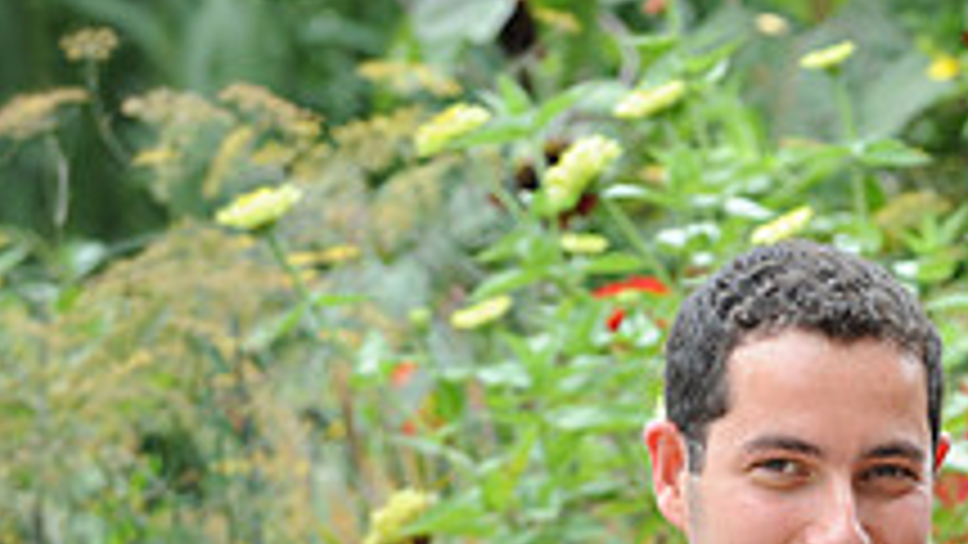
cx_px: 1040
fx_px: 9421
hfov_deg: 5.9
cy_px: 845
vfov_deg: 3.3
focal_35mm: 367
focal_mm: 130
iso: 500
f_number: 6.3
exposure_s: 1/160
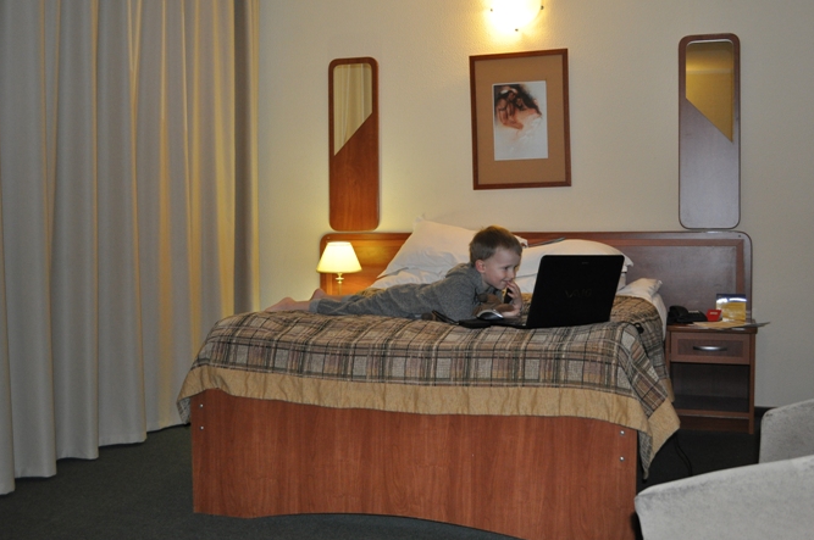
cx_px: 449
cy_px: 257
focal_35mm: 38
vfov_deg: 35.0
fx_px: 858
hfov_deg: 50.7
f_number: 3.8
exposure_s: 1/60
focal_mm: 22
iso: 800
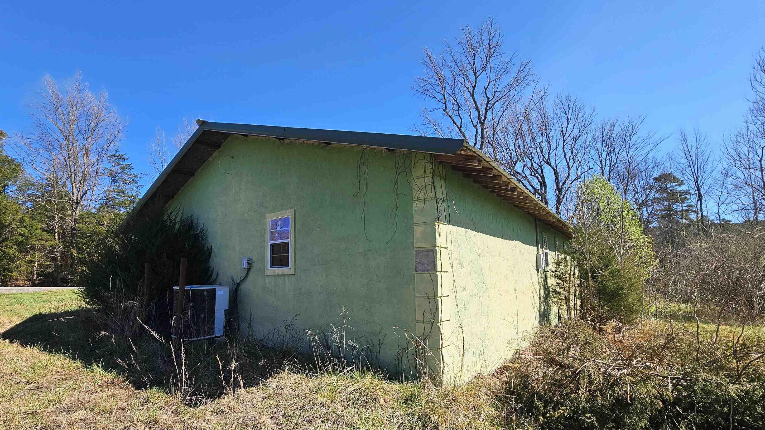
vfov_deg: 70.1
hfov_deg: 102.9
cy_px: 247
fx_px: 304
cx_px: 366
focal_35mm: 15
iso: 50
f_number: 2.2
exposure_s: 1/1667
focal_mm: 2.2
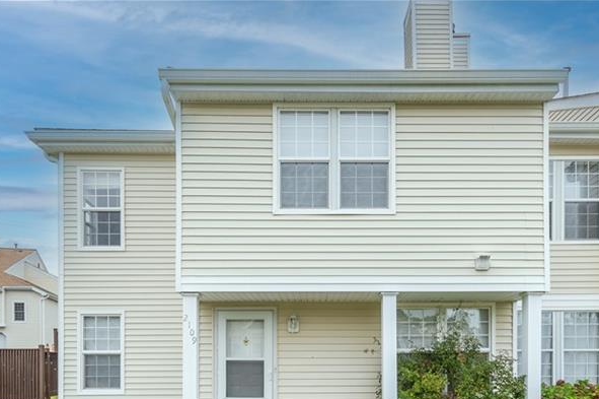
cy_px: 345
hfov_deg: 69.2
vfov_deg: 45.6
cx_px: 333
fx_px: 432
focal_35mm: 26
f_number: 6.3
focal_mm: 10
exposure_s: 1/160
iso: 100
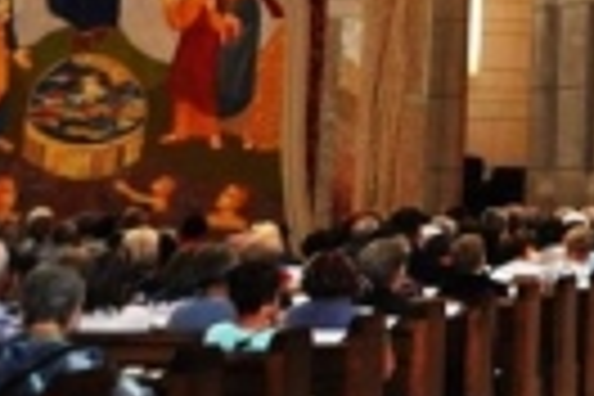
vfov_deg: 10.3
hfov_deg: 14.7
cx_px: 1008
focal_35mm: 125
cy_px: -333
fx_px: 2062
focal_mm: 22
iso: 800
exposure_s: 1/80
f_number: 3.8
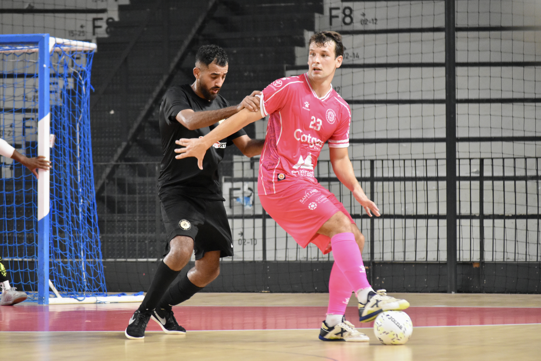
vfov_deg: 7.6
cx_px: 270
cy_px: 180
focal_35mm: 180
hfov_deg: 11.4
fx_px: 2705
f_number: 4.8
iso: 3200
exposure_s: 1/200
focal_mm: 120
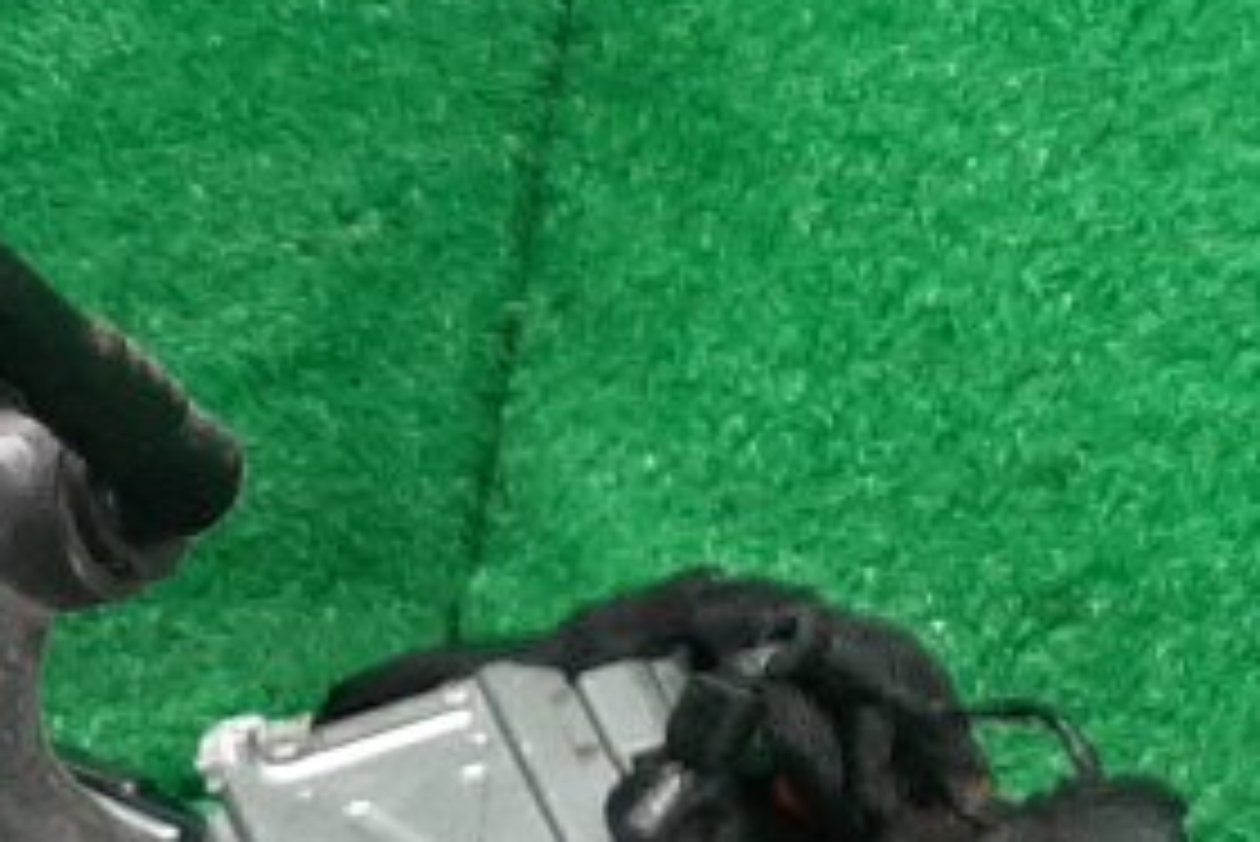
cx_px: -1962
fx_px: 4867
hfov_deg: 11.5
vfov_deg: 9.1
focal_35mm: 139
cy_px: 1860
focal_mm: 3.93
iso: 224
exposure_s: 1/50
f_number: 1.7
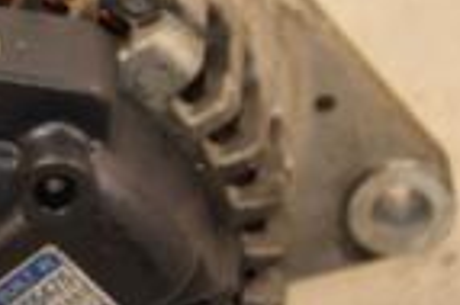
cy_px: 164
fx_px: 4990
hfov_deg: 5.2
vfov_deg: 3.5
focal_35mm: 391
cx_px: -154
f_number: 5.3
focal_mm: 62
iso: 800
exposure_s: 1/160
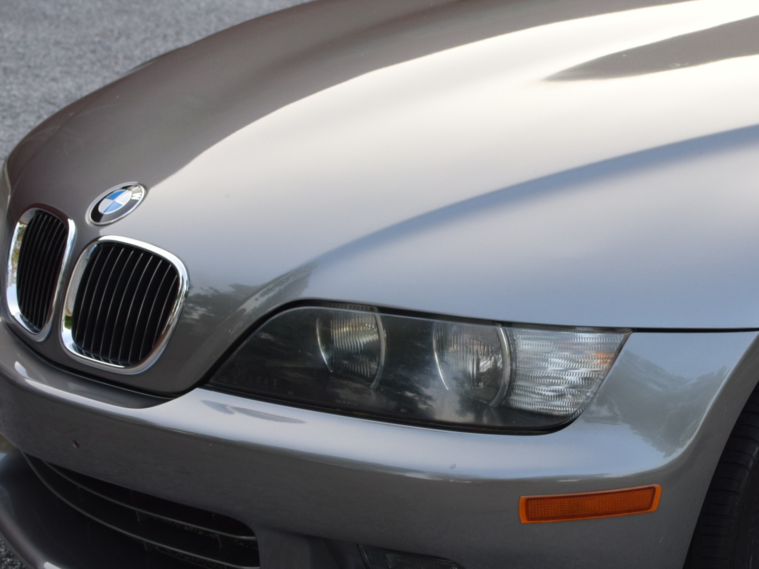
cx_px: 569
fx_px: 2058
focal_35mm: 94
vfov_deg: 15.7
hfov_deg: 20.7
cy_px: 368
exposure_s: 1/125
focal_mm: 35
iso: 400
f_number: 5.6
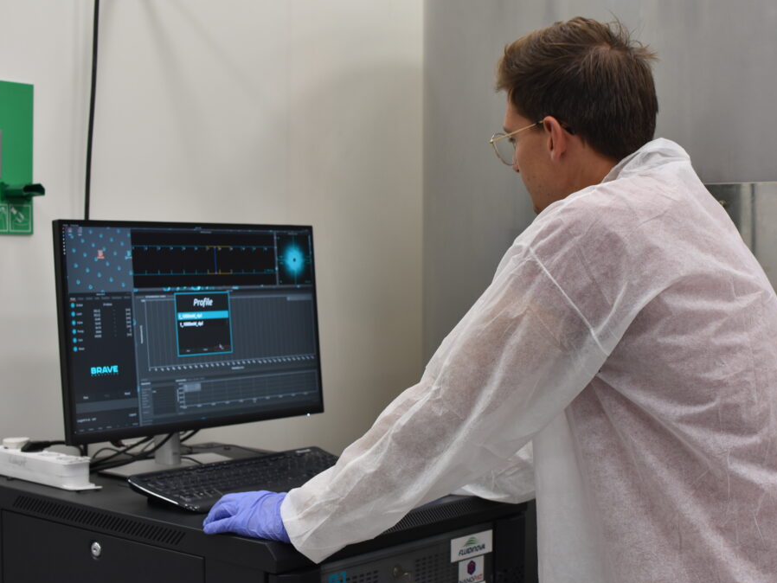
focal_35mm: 58
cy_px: 295
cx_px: 415
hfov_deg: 33.5
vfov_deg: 25.4
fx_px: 1292
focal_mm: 35
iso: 560
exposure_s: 1/60
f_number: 4
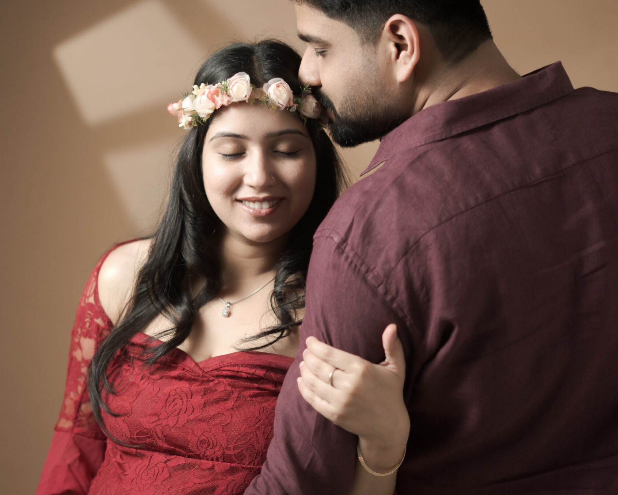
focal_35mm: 71
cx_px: 310
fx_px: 1299
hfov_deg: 26.8
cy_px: 304
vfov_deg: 21.5
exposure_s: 1/200
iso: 640
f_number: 1.8
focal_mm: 50
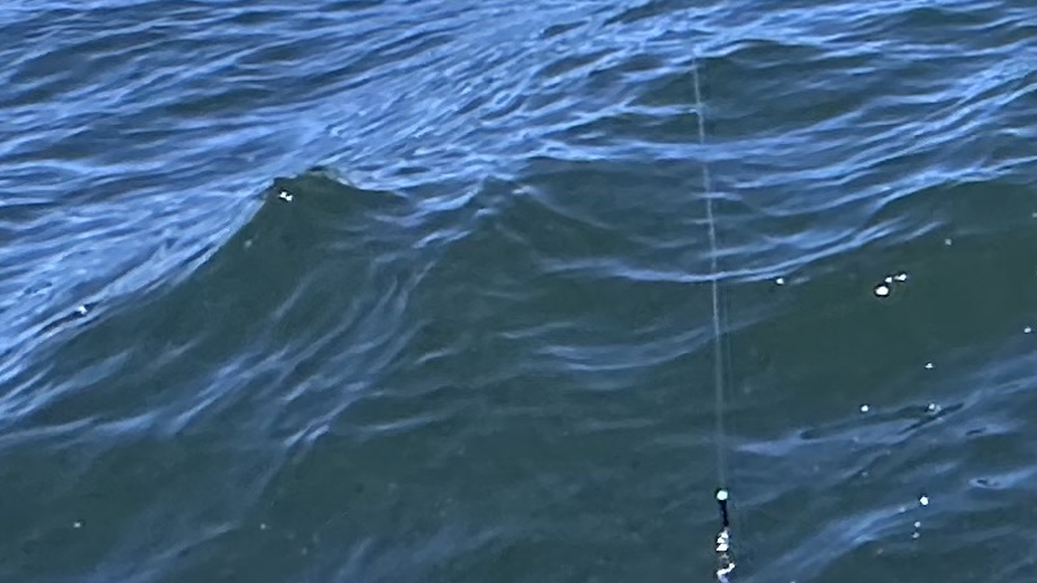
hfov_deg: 19.4
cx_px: 1942
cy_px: 135
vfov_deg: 15.6
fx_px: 2117
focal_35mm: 77
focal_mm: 2.22
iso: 40
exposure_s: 1/662
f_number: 2.2
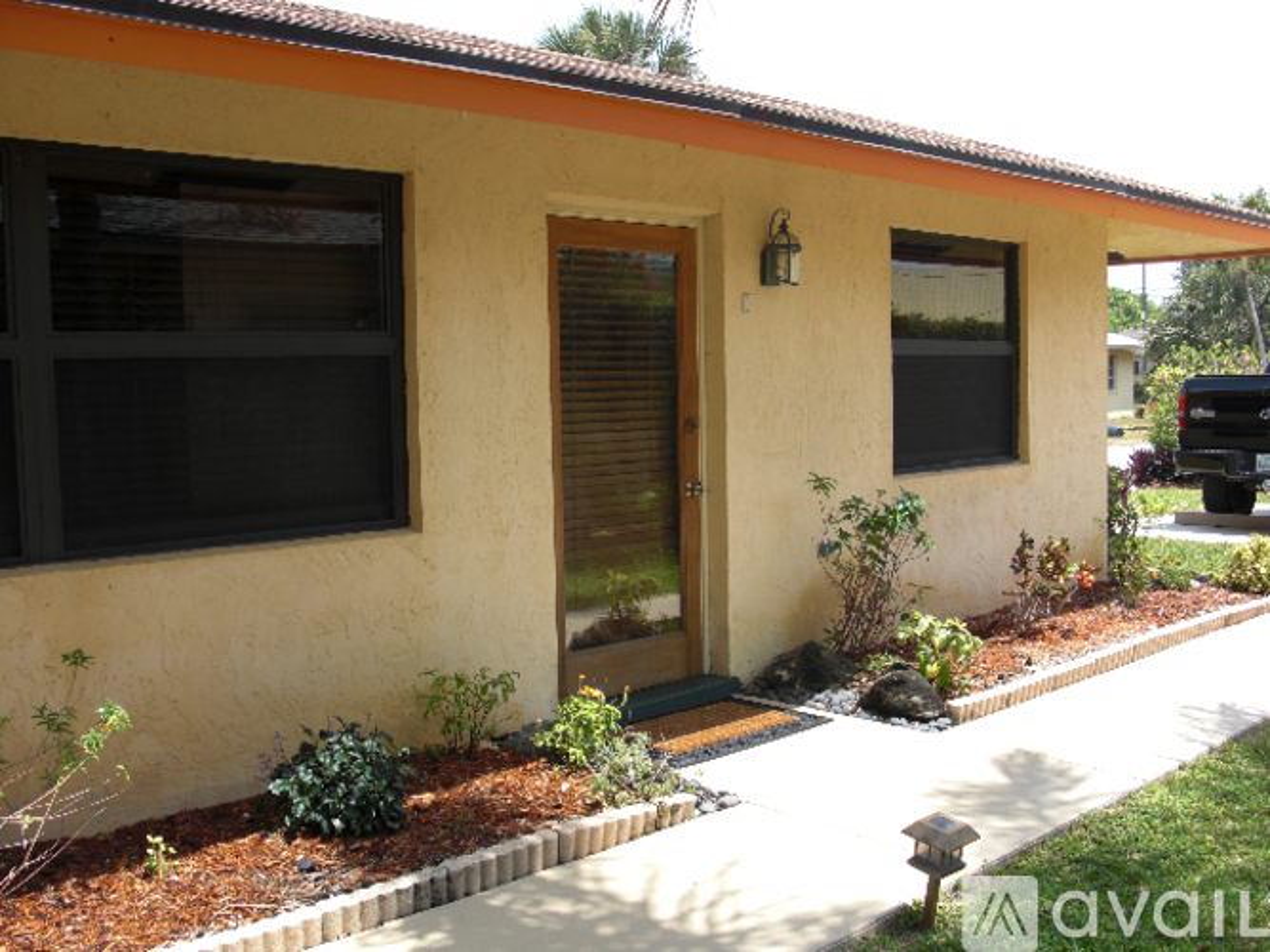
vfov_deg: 39.6
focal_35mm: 36
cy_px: 476
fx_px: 1321
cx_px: 635
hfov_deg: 51.4
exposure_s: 1/320
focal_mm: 6.3
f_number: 2.8
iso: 50
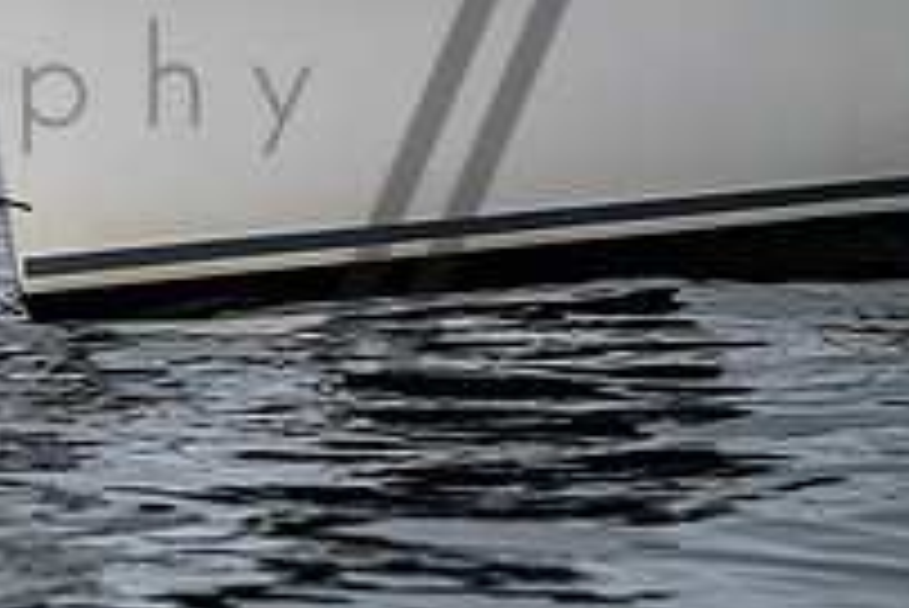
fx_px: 35399
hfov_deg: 1.5
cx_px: -90
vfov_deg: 1.0
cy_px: -416
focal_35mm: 1401
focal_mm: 400
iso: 400
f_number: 5.6
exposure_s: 1/5000
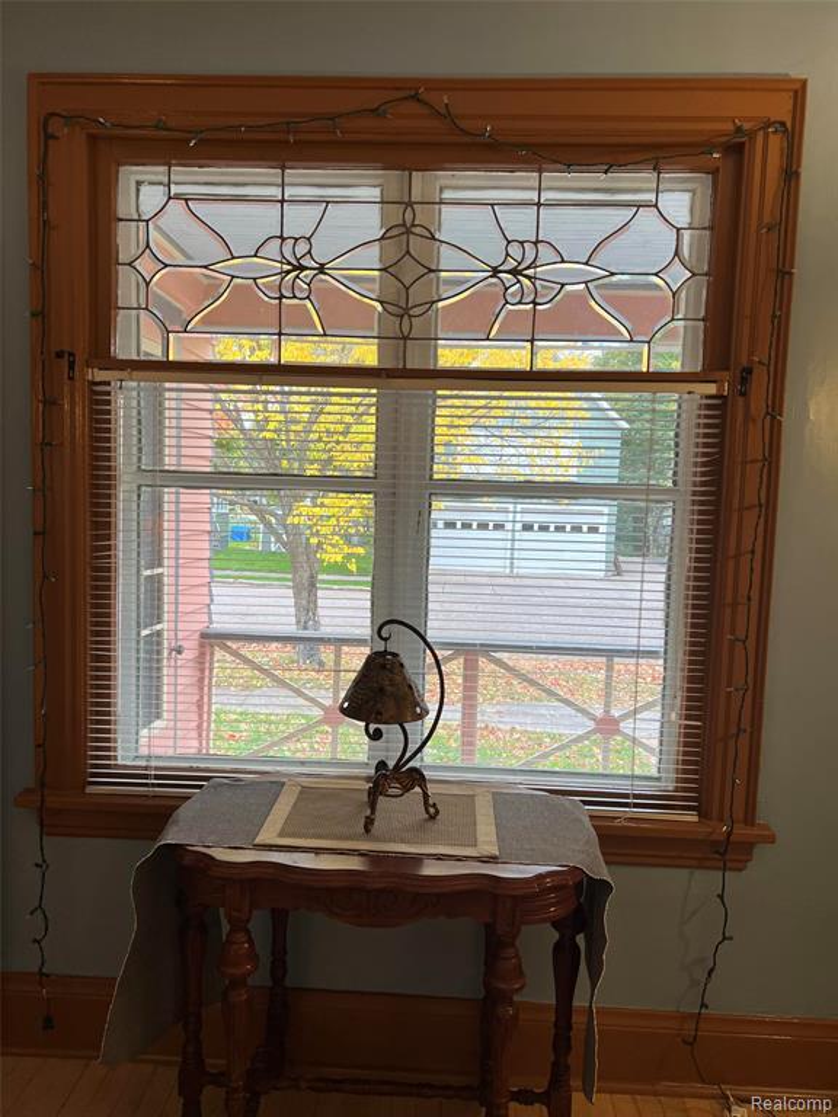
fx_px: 839
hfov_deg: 53.1
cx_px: 419
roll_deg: -1.7
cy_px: 558
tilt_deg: -4.8
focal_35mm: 26
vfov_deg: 67.3
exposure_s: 1/120
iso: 64
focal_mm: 5.7
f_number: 1.5
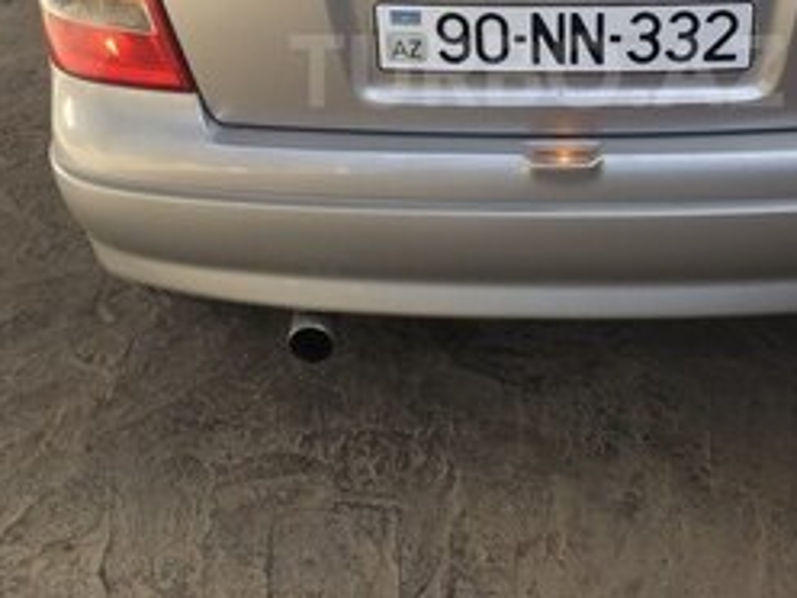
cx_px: 537
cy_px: 71
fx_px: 1335
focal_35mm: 58
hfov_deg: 32.9
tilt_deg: -25.6
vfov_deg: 24.6
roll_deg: +1.6
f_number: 2.2
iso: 32
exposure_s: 1/100
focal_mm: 4.15
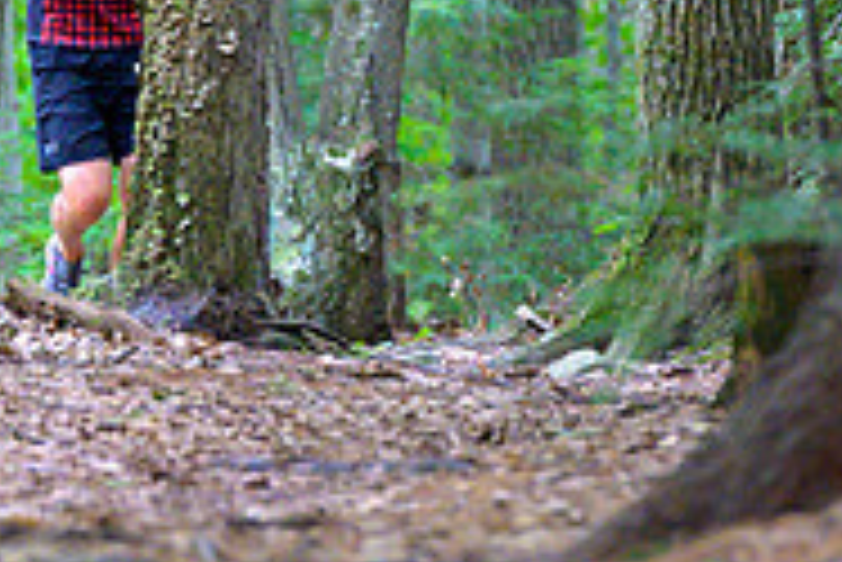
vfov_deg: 2.2
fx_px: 14489
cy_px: -13
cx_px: 261
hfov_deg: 3.3
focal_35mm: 619
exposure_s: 1/160
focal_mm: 200
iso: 8000
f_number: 4
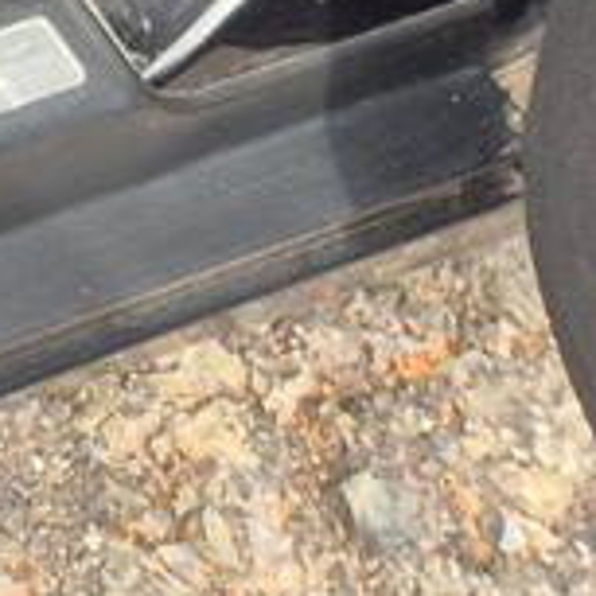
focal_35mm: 136
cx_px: -1017
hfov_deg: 10.3
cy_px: -861
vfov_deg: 10.8
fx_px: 2649
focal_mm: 5.4
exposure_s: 1/180
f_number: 1.8
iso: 25
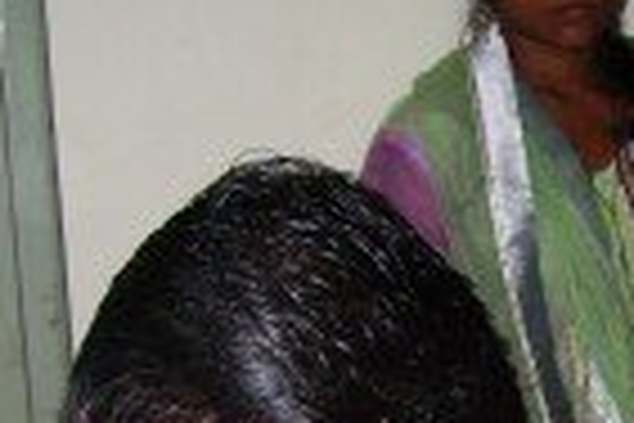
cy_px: 644
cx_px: 634
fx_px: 2148
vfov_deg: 10.8
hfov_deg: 16.4
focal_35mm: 122
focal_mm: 6
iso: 125
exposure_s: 1/60
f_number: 2.7
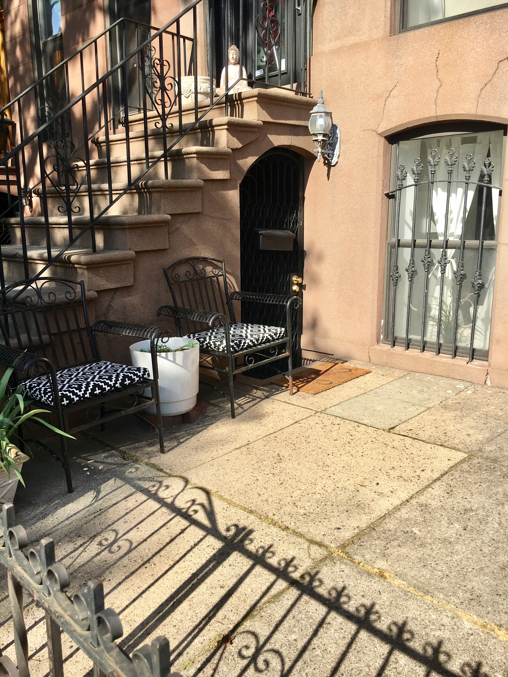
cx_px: 254
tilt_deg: -12.2
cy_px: 338
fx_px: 567
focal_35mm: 29
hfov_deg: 48.2
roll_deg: +1.0
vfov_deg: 61.7
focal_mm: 4.15
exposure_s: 1/712
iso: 25
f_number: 2.2
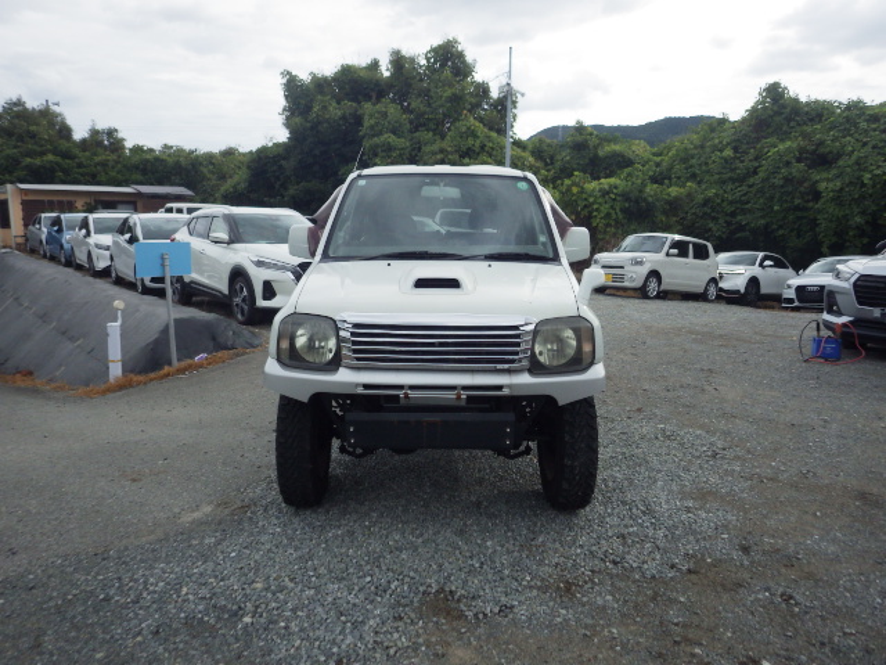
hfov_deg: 69.4
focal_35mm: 25
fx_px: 640
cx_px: 443
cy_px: 332
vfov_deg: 54.9
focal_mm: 4.5
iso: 250
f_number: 2.8
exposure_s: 1/1250
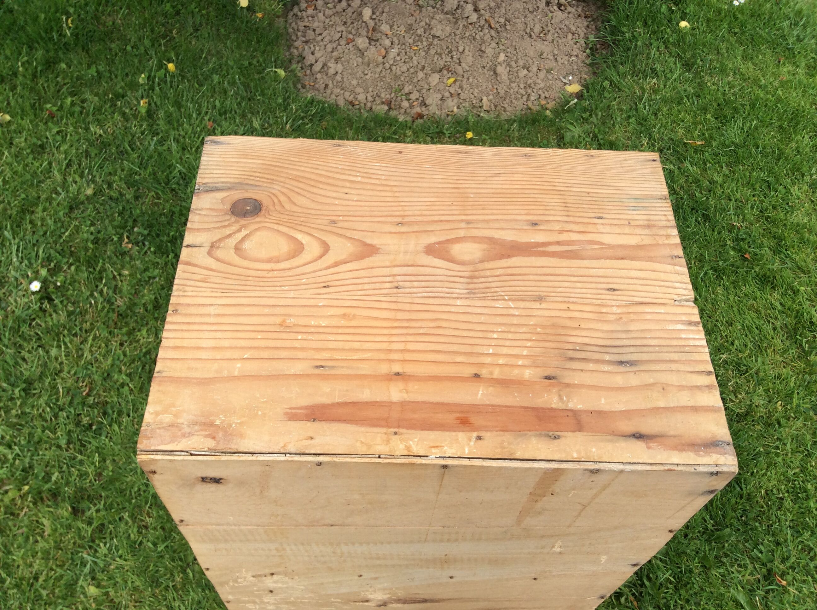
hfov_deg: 56.9
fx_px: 754
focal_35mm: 32
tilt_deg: -51.4
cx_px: 408
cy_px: 305
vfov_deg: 44.1
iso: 32
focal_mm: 3.3
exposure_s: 1/715
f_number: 2.4
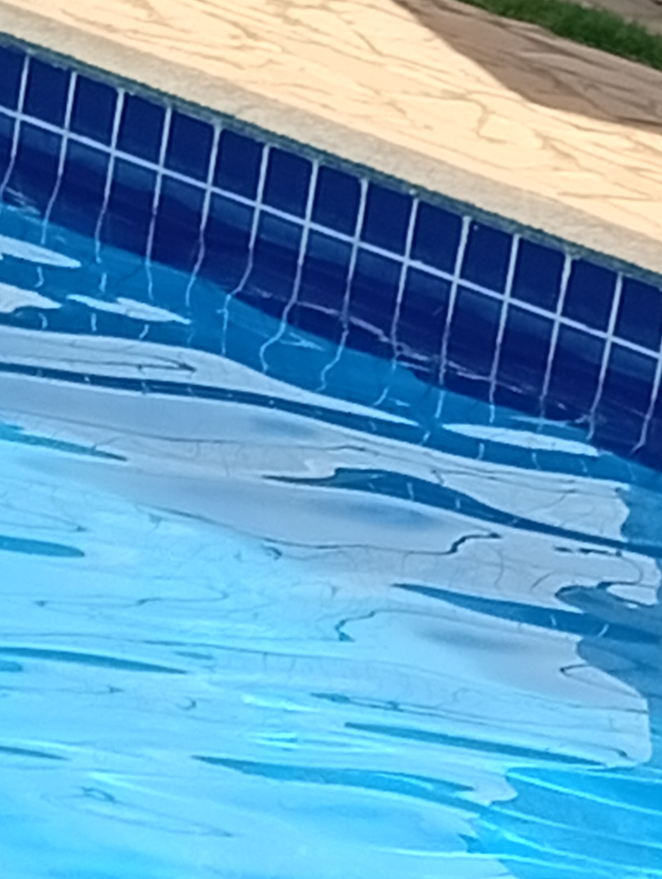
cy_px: 1713
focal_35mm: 217
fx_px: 5520
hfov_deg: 6.7
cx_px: 1056
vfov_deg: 8.7
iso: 50
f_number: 1.8
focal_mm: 3.98
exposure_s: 1/613
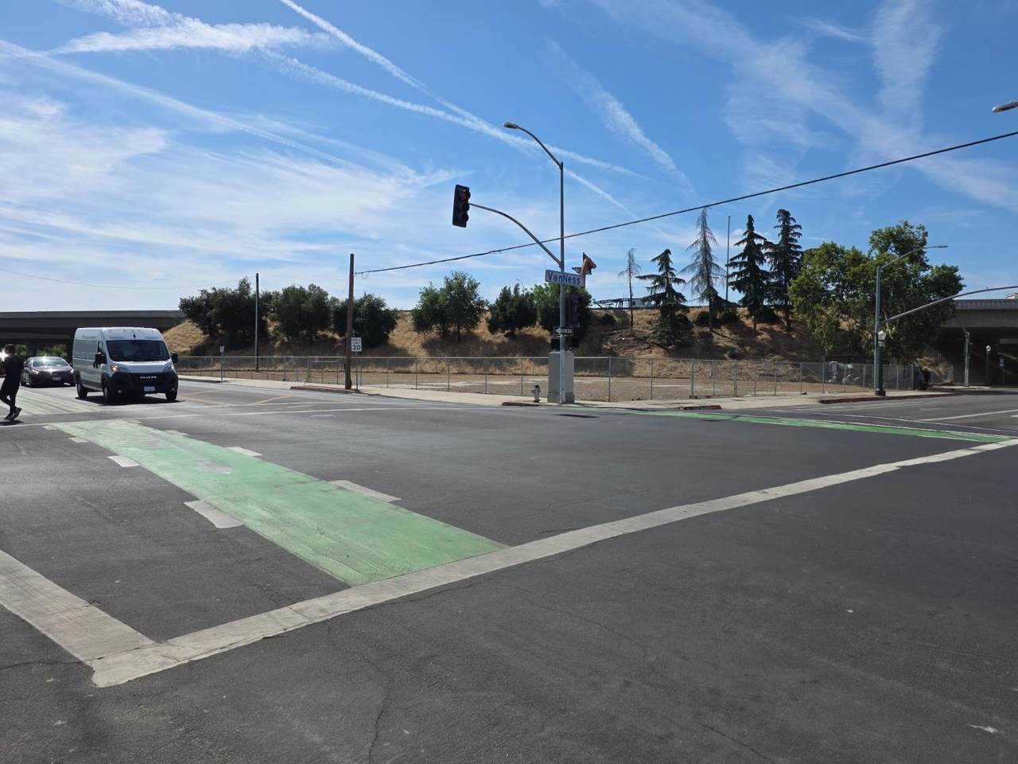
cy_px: 382
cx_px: 509
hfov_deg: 73.9
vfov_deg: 58.9
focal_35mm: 23
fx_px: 676
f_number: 1.7
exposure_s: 1/7944
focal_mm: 6.25
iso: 64
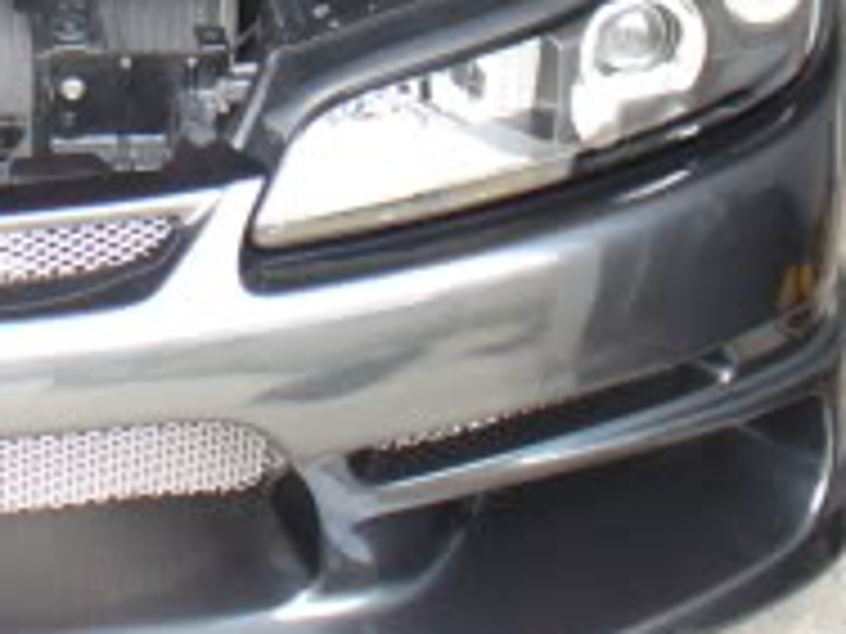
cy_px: -346
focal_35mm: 126
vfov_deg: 11.3
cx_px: -198
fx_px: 3079
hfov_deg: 15.0
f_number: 2.8
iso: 100
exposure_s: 1/50
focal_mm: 6.1
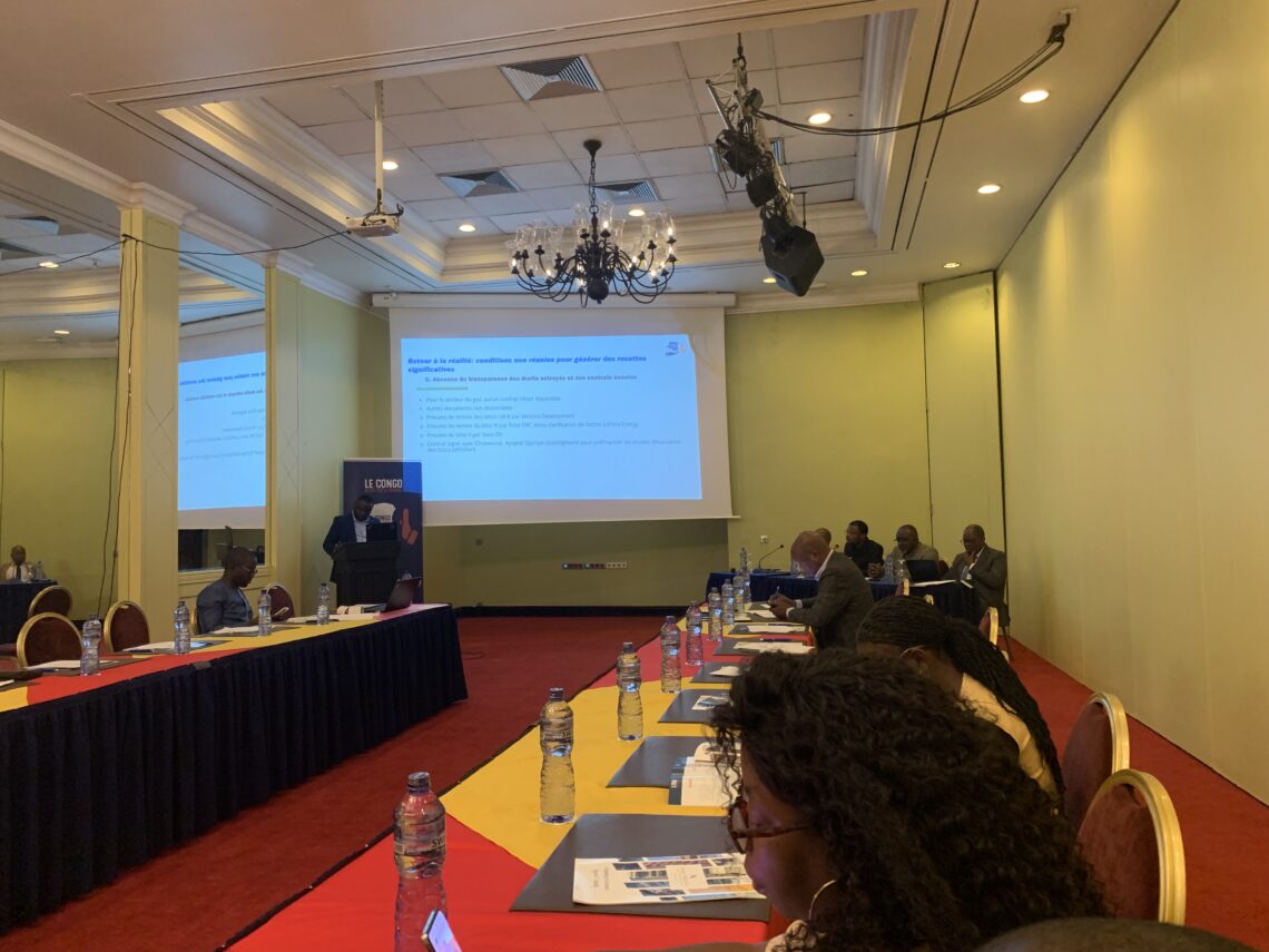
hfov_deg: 67.3
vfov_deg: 53.1
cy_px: 476
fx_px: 953
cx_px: 634
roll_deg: +2.3
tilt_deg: +2.9
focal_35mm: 26
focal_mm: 4.25
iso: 250
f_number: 1.8
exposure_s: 1/33
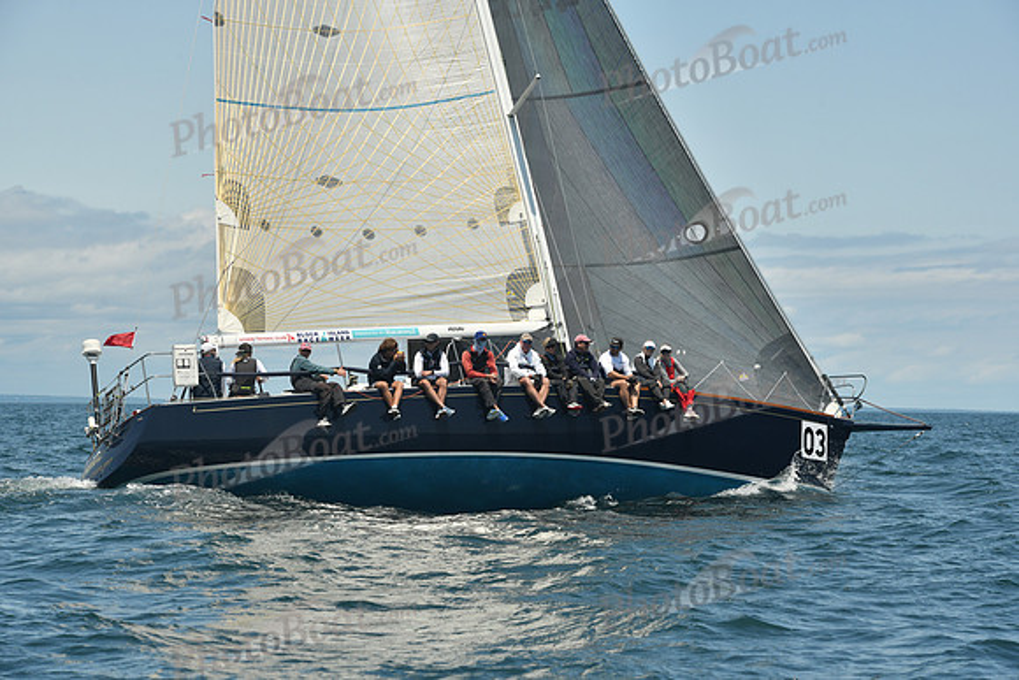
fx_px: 3171
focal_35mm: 112
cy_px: 340
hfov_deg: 18.3
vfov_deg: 12.2
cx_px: 510
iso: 320
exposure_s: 1/640
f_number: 9
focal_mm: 112
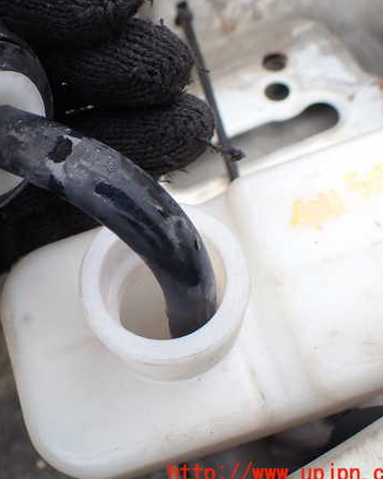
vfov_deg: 45.8
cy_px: 242
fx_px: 567
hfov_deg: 36.3
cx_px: 87
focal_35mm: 40
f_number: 3.2
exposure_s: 1/160
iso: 100
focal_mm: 5.4
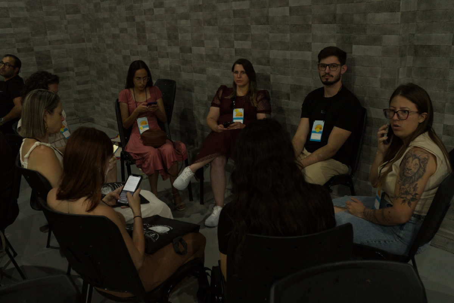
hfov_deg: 54.4
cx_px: 227
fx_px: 442
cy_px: 152
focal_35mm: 35
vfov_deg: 37.9
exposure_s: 1/80
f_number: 5.6
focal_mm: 35
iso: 8000
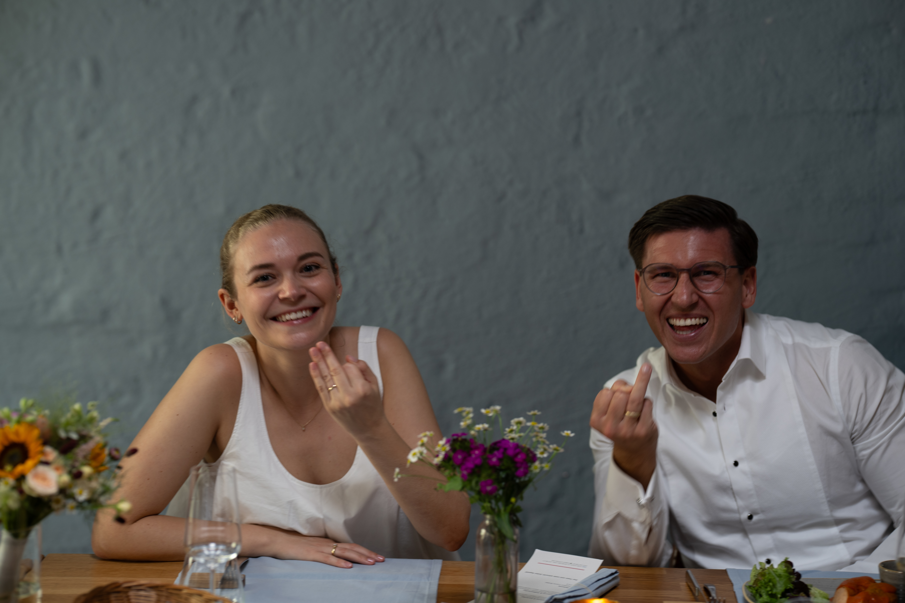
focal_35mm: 85
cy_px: 302
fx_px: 2137
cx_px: 452
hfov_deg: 23.9
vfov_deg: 16.1
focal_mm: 85
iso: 160
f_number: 2.2
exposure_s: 1/80
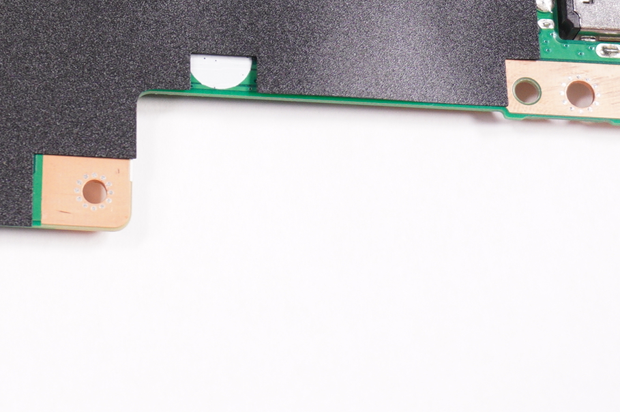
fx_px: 2391
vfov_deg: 9.5
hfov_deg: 14.3
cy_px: -267
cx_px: -123
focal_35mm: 139
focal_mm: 28
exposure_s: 1/160
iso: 400
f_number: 5.6
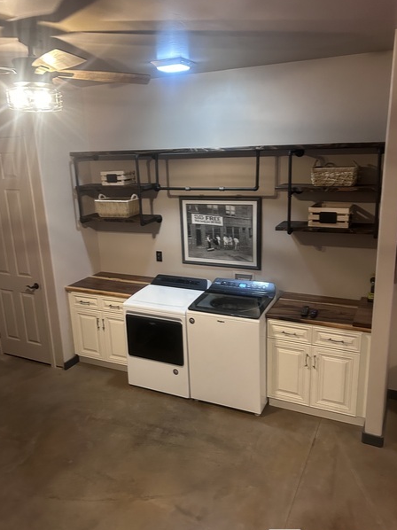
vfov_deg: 61.7
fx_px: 444
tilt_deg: -14.3
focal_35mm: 29
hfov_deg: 48.2
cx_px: 189
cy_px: 269
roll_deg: +2.9
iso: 500
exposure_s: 1/54
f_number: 1.5
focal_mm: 5.7
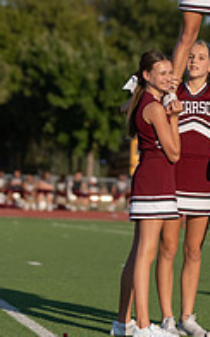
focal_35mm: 234
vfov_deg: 8.9
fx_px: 2149
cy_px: 31
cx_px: 215
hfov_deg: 5.6
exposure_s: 1/2000
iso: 100
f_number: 2.8
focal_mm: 100
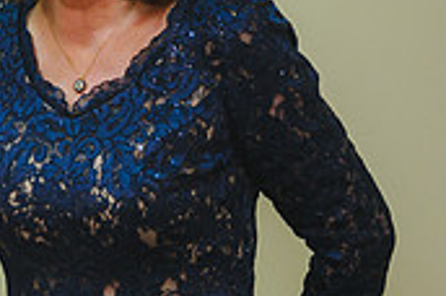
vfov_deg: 7.3
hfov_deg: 10.6
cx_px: -277
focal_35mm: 186
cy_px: 218
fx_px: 2300
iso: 2000
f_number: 2.8
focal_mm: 55
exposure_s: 1/125
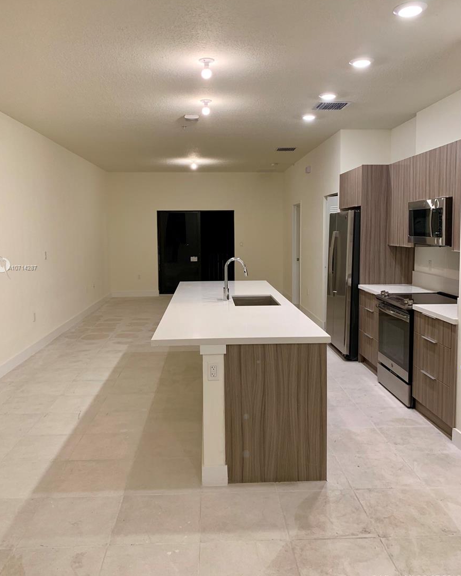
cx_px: 228
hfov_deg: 51.5
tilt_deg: -3.3
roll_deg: +1.3
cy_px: 268
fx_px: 478
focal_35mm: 28
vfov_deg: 62.2
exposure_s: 1/60
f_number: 1.8
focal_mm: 4.25
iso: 125
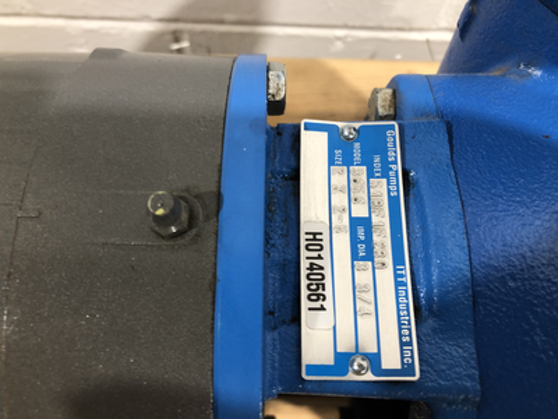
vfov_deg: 49.7
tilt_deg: -69.5
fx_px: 451
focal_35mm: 28
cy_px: 210
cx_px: 279
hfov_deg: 63.4
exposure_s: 1/24
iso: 40
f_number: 1.8
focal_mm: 3.99
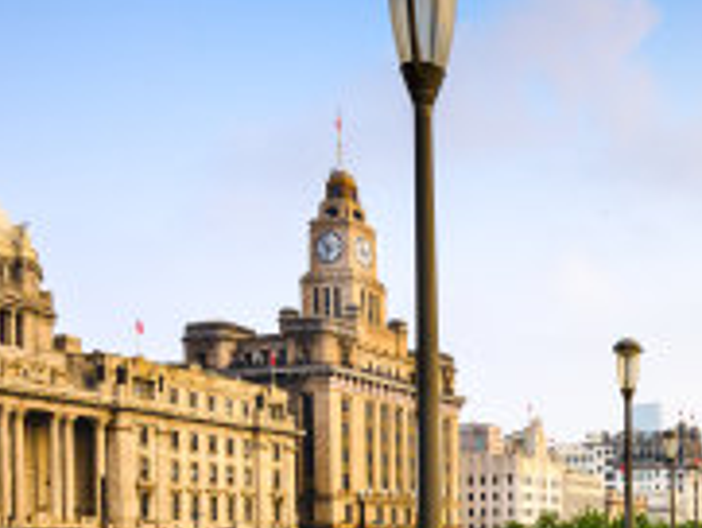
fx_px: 1055
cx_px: 772
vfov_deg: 26.1
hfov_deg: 32.4
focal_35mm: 52
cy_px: 567
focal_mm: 16
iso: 100
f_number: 8
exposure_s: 1/40
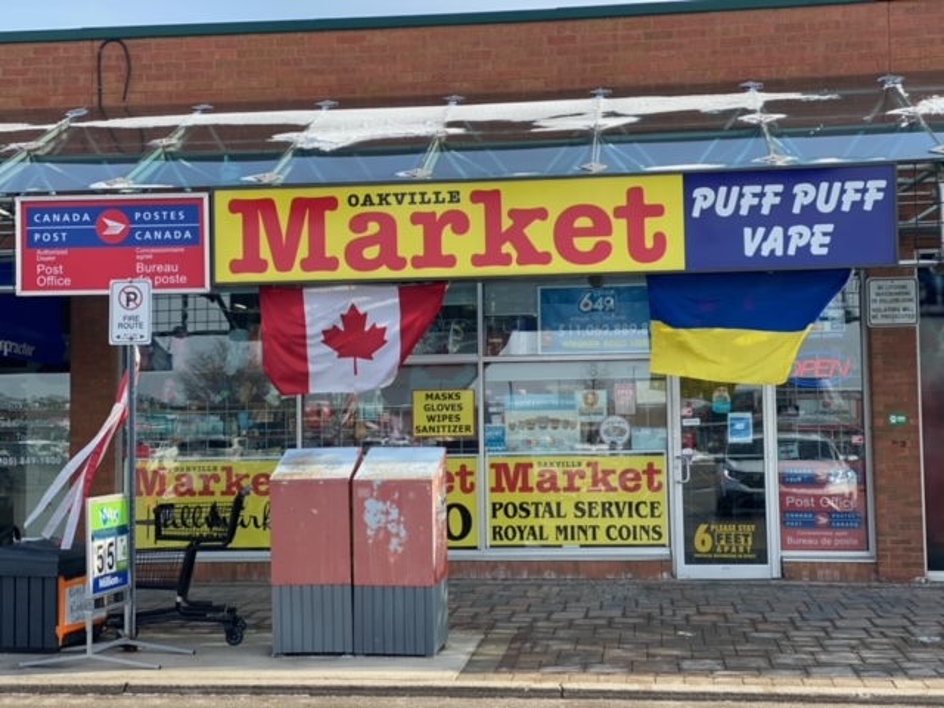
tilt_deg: +4.1
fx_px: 1418
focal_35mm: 52
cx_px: 472
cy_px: 354
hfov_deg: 36.8
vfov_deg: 28.0
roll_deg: +0.1
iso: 20
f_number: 2
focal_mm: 6
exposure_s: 1/484
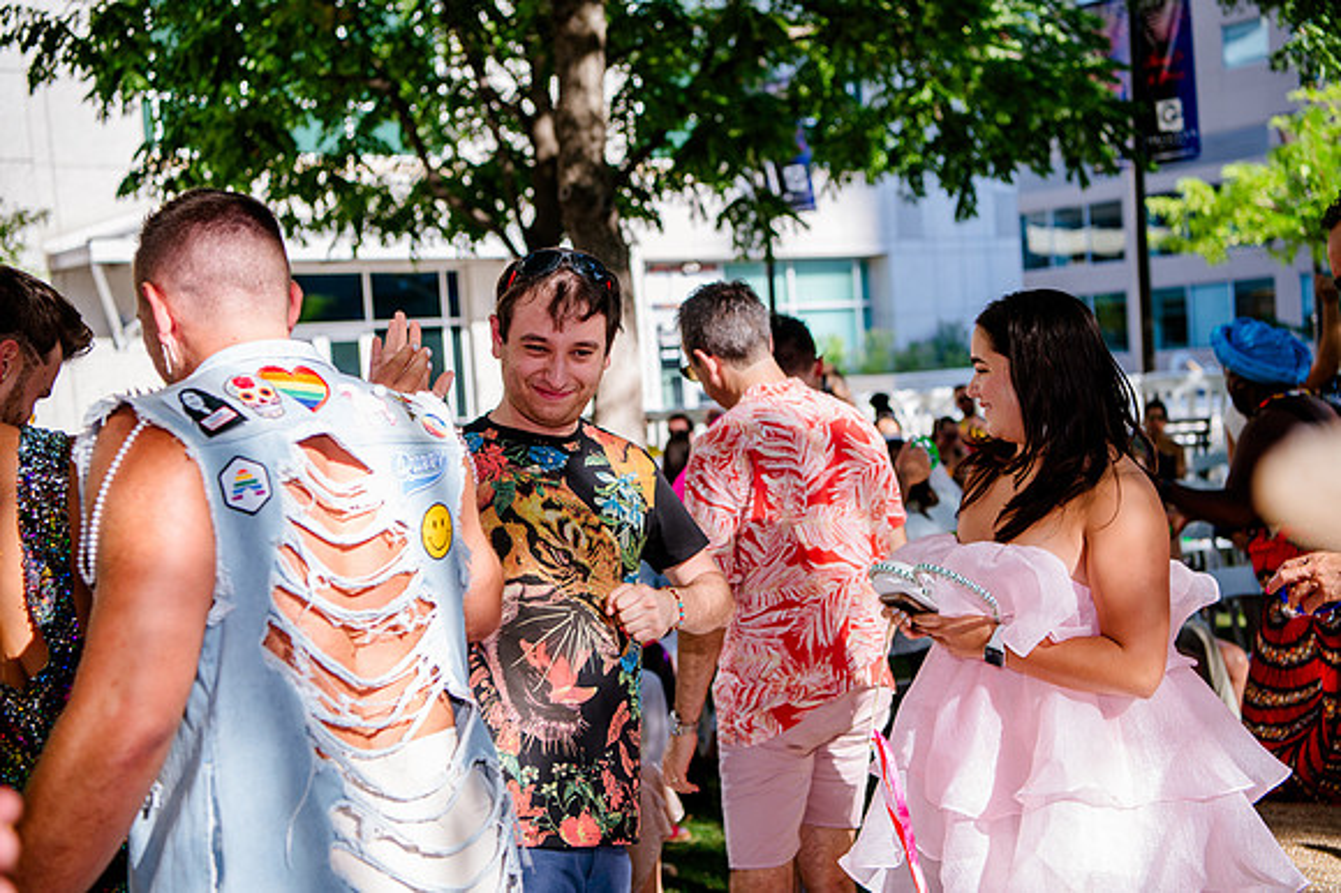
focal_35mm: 48
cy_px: 446
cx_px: 670
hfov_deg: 41.1
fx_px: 1787
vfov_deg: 28.0
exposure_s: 1/640
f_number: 3.5
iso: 200
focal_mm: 48
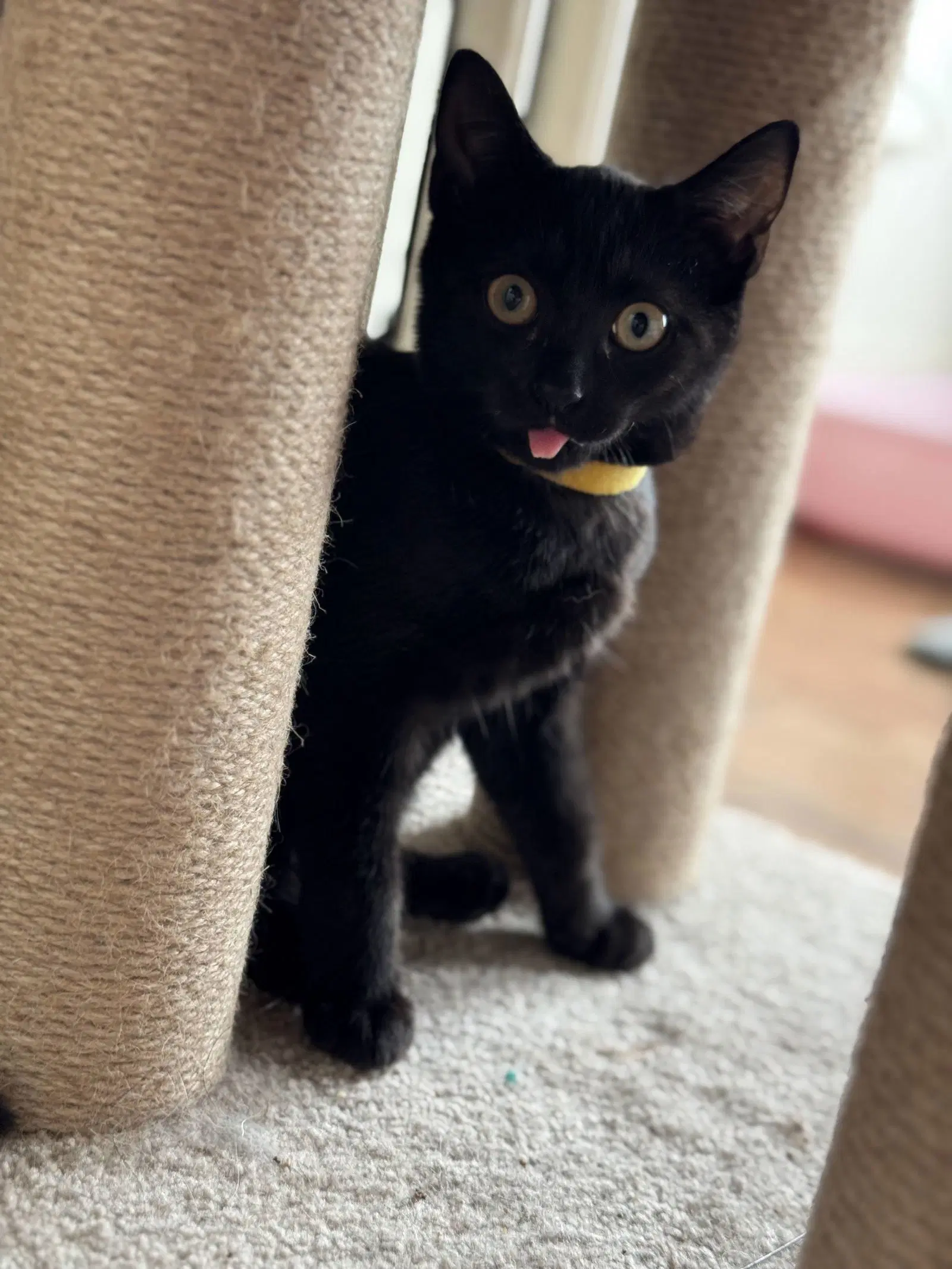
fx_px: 1760
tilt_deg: -14.1
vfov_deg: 39.7
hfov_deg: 30.3
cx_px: 476
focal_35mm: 48
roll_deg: -9.8
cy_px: 634
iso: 100
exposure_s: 1/69
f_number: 1.78
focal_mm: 6.76
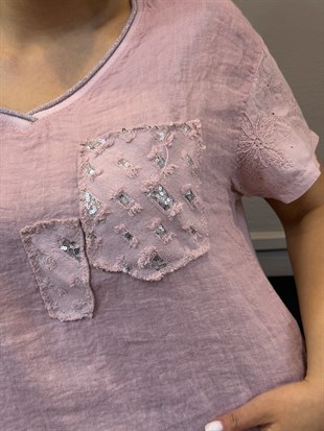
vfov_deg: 39.6
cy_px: 216
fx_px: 599
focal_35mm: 48
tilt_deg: -12.8
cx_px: 162
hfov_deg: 30.3
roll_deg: +3.0
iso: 80
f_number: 1.78
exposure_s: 1/50
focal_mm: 6.76
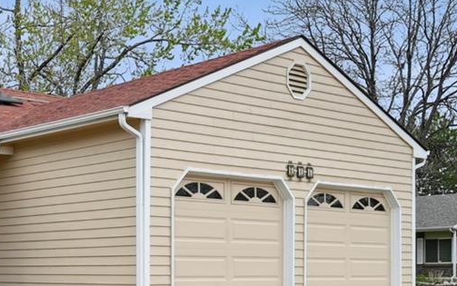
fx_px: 847
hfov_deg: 29.2
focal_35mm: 68
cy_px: 274
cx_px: 64
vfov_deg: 18.7
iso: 400
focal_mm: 21
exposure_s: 1/640
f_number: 11
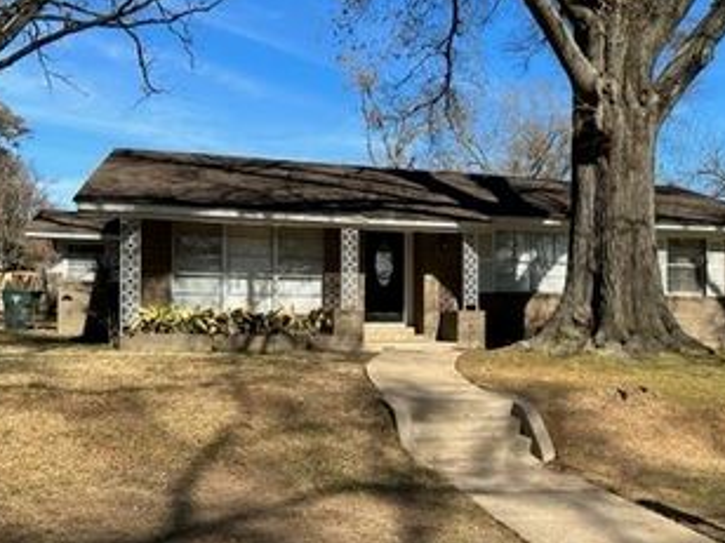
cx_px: 478
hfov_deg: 47.2
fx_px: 817
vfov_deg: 36.8
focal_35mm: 39
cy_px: 309
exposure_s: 1/2967
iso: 80
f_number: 1.78
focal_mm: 6.86
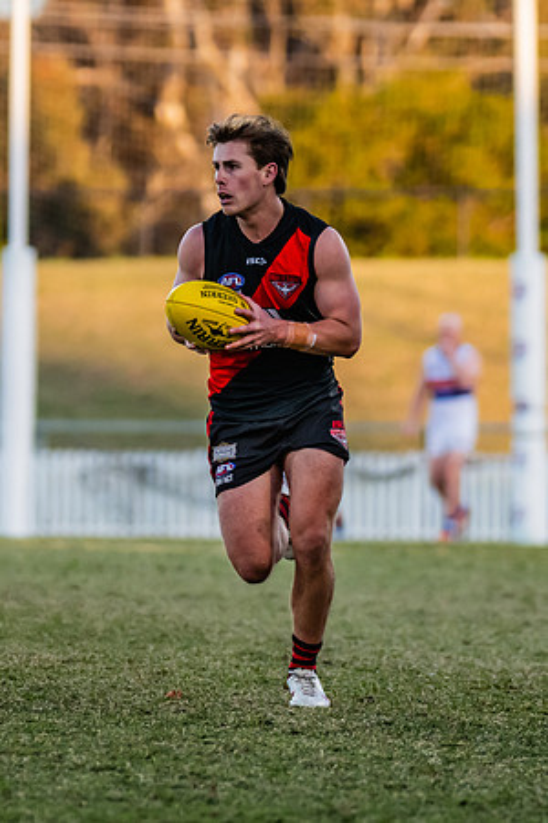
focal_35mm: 547
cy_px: 363
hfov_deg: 2.5
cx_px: 367
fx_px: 12486
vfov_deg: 3.8
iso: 1000
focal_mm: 240
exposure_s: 1/1600
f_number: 4
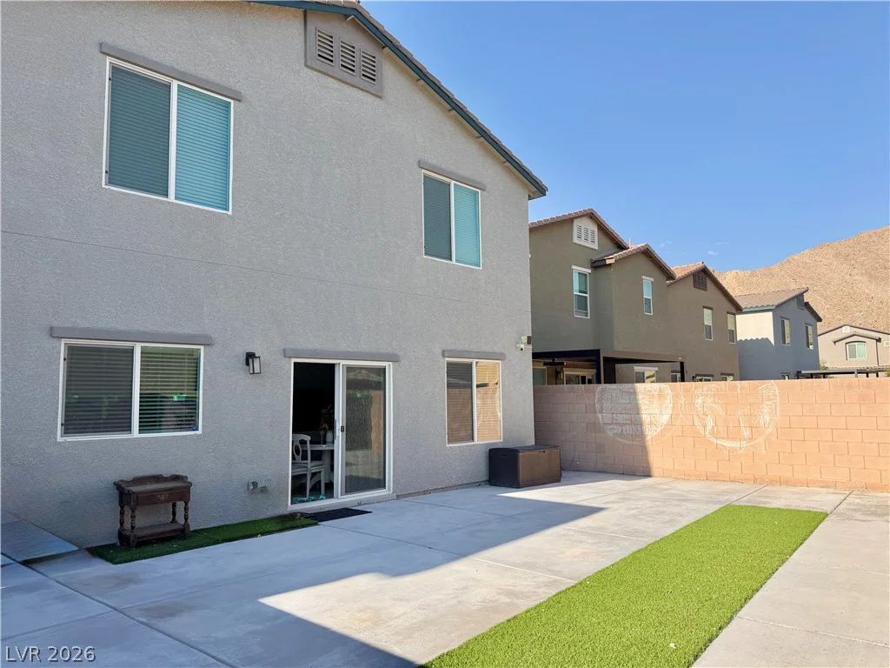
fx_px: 617
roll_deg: -0.3
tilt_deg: +4.0
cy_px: 334
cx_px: 445
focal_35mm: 24
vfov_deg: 56.8
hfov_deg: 71.6
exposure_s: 1/3279
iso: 80
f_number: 1.78
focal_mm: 6.76
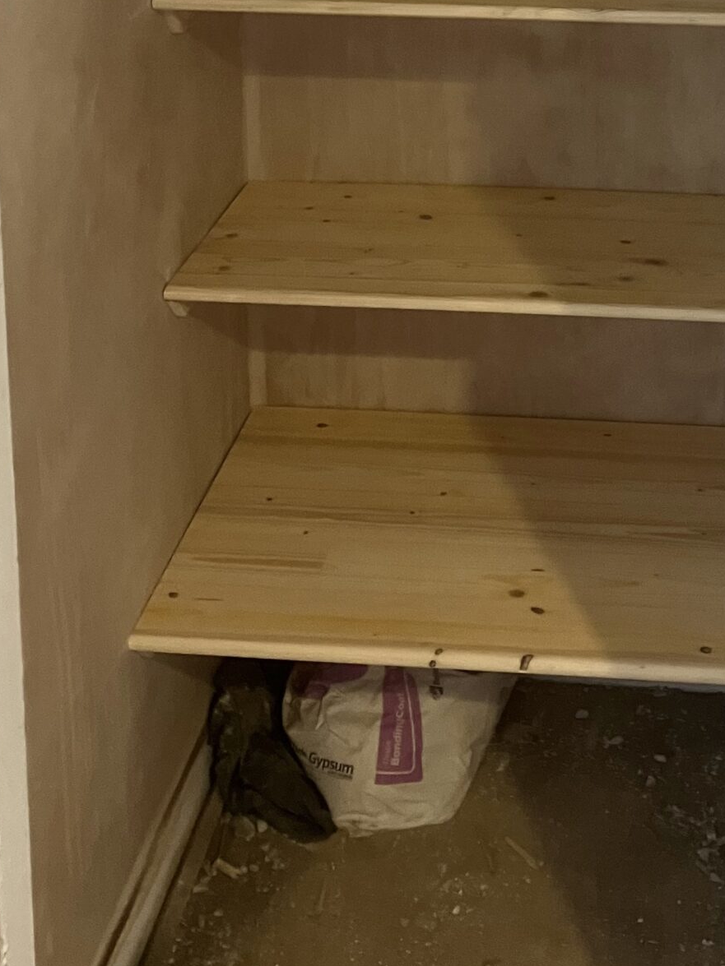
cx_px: 569
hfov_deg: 23.7
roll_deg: -1.1
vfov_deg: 29.4
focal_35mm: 61
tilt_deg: -11.4
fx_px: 1704
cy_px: -24
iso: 320
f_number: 1.8
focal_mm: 3.99
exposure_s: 1/46
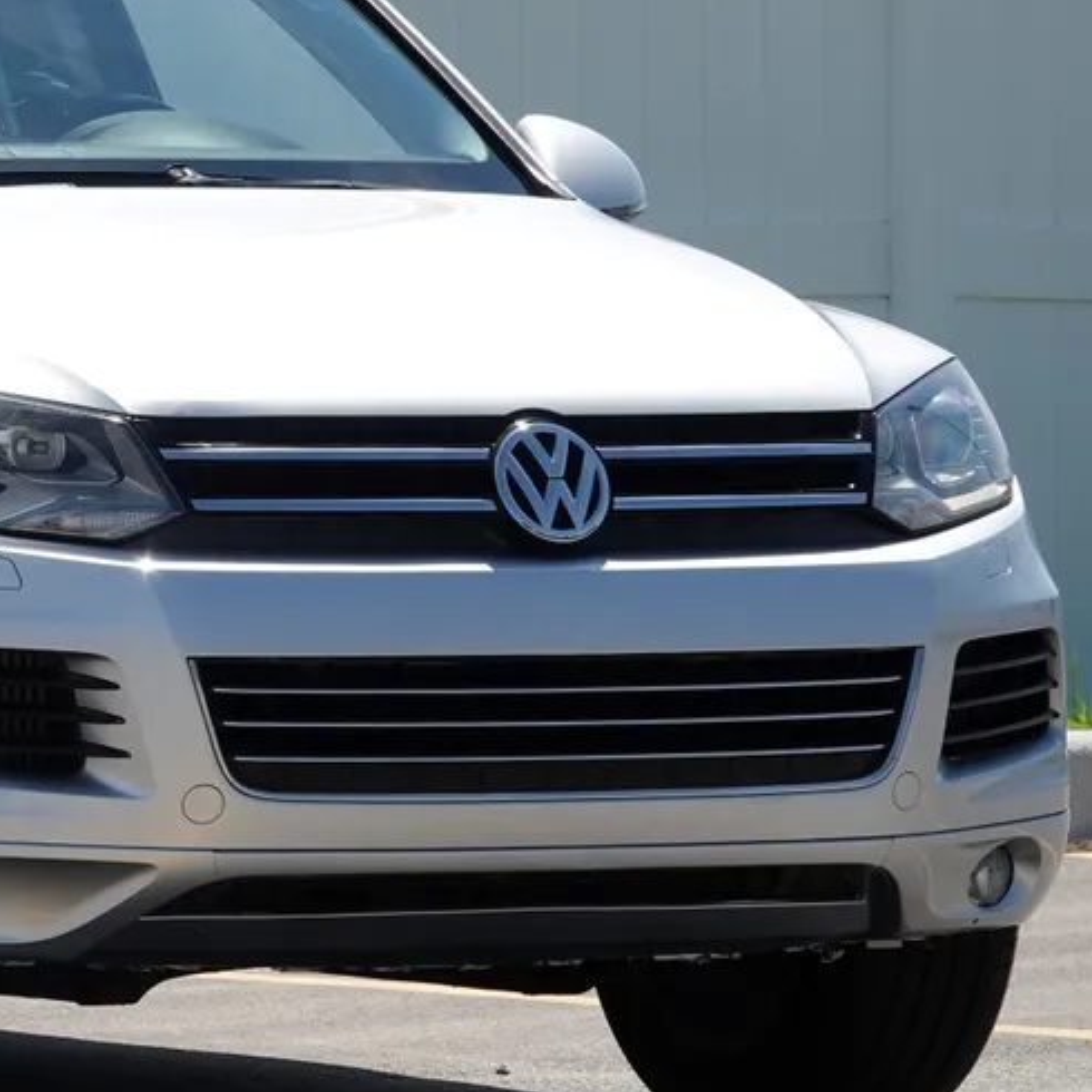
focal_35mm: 502
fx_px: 17917
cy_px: 539
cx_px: -217
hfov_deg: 3.5
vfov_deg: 3.5
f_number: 4.5
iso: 100
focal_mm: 87.11
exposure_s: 1/1000
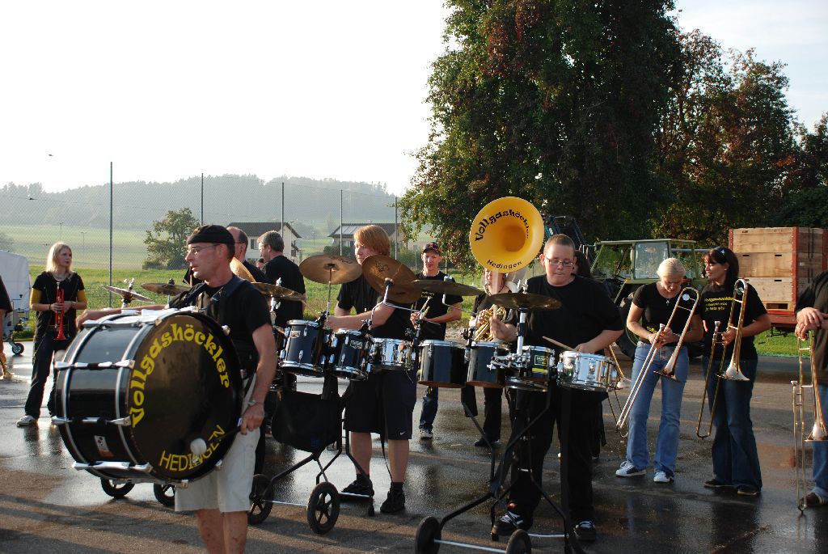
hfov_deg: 41.1
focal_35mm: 48
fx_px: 1105
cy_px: 277
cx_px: 414
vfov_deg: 28.1
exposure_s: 1/200
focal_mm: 32
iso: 100
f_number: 4.2
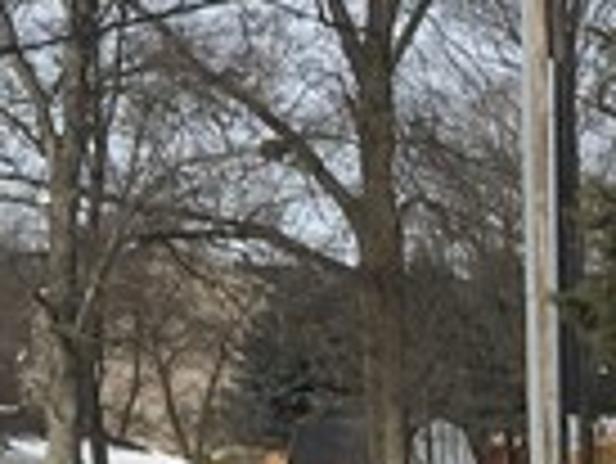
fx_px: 3847
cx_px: -1097
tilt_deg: +1.8
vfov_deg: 6.9
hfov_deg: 8.1
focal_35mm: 216
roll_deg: -0.9
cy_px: 315
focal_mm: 4.15
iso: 25
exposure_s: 1/1972
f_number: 2.2
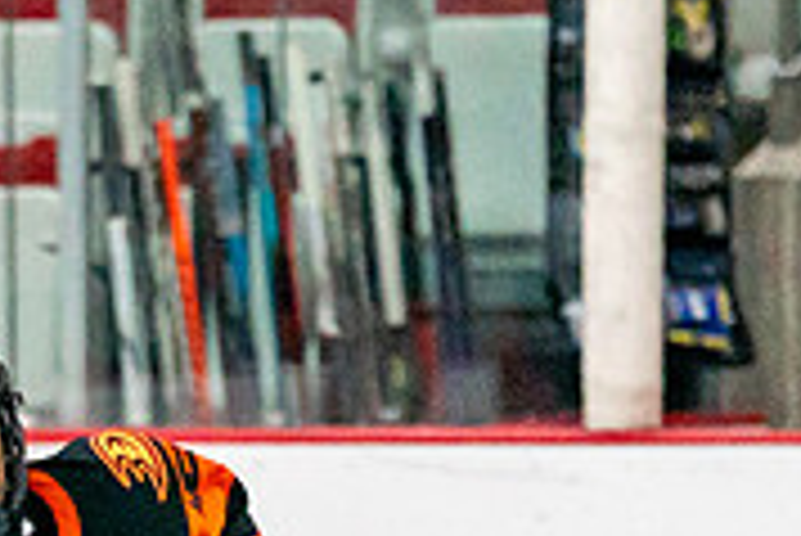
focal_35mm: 1027
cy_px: 948
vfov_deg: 1.3
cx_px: -173
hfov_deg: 2.0
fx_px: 22869
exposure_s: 1/1250
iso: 3200
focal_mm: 200
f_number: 2.8
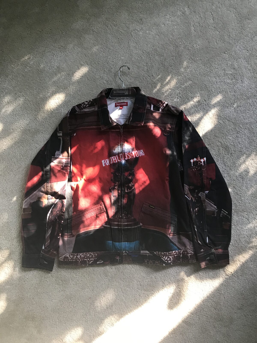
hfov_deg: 49.7
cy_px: 172
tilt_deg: -82.4
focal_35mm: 28
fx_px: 277
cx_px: 128
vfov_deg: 63.4
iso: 25
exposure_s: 1/30
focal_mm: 3.99
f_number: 1.8
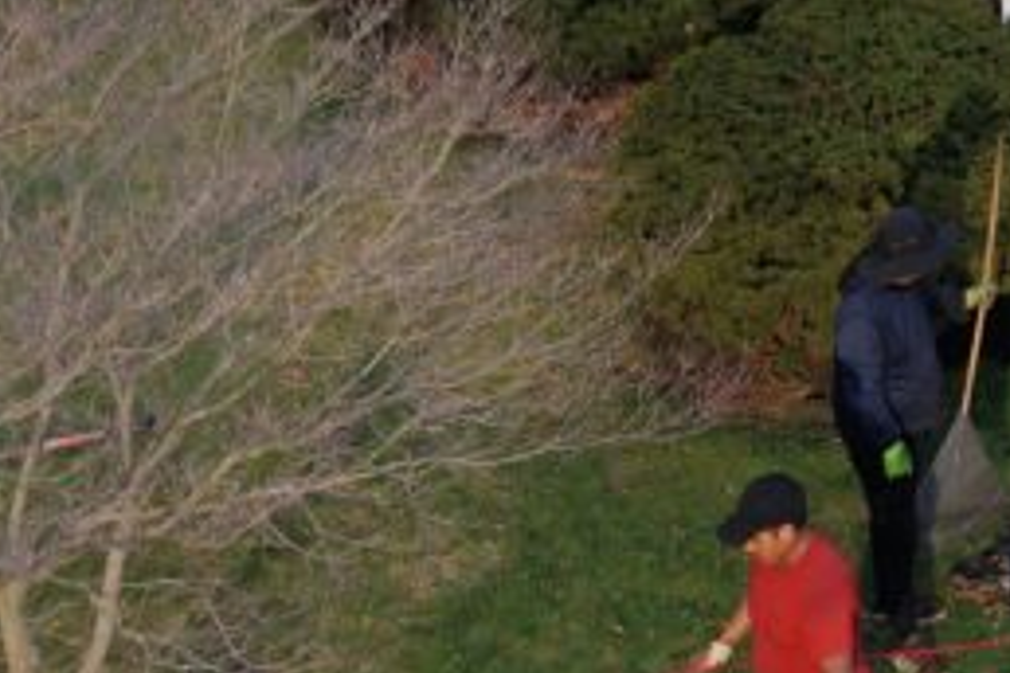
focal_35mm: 95
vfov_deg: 12.7
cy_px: -634
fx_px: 2665
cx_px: 1437
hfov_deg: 19.2
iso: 100
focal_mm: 8.67
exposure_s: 1/400
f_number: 1.8
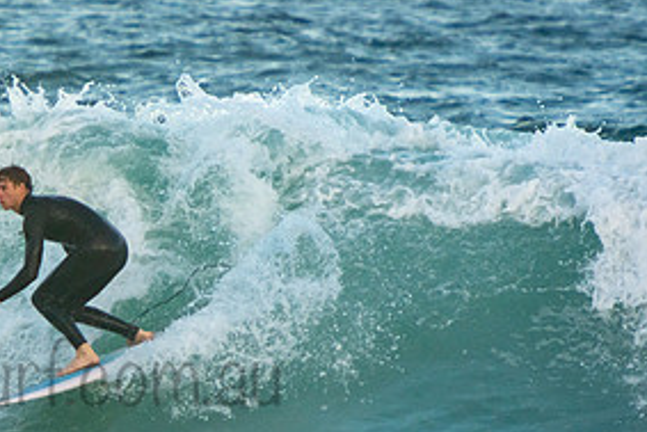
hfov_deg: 2.1
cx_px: 39
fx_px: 17981
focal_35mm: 1000
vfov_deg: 1.4
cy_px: 353
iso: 640
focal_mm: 320
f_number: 5.6
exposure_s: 1/800
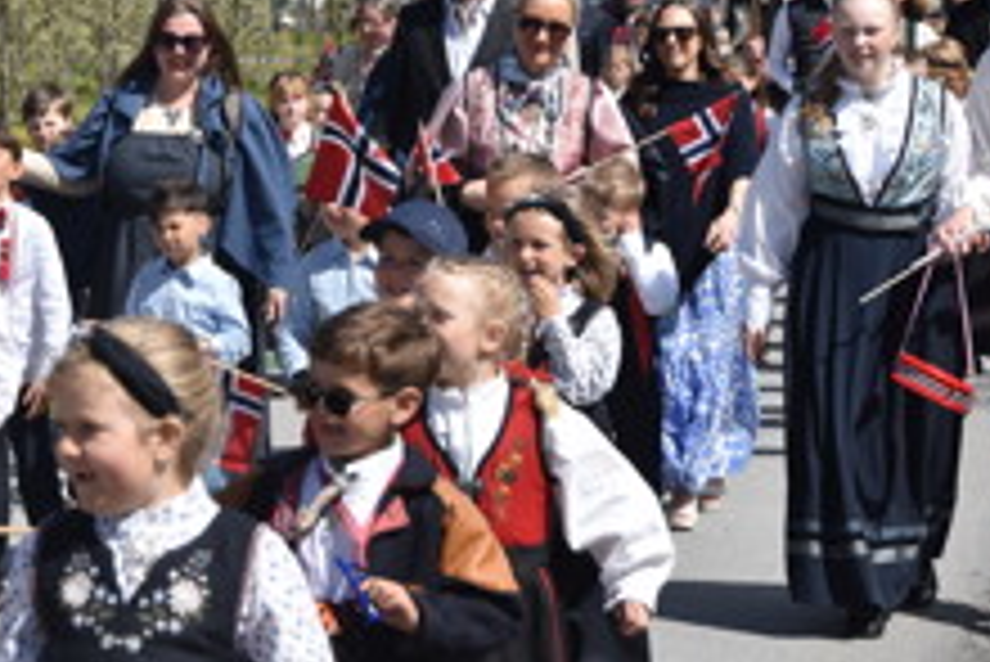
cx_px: 162
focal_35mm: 169
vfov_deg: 8.1
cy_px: 196
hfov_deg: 12.1
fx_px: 4650
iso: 800
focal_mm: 62
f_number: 8
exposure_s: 1/1000
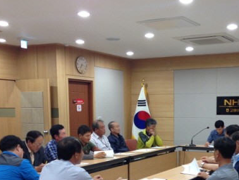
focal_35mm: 57
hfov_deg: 33.3
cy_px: 146
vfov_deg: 25.2
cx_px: 169
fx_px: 394
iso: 80
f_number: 2.4
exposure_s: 1/20
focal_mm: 4.12
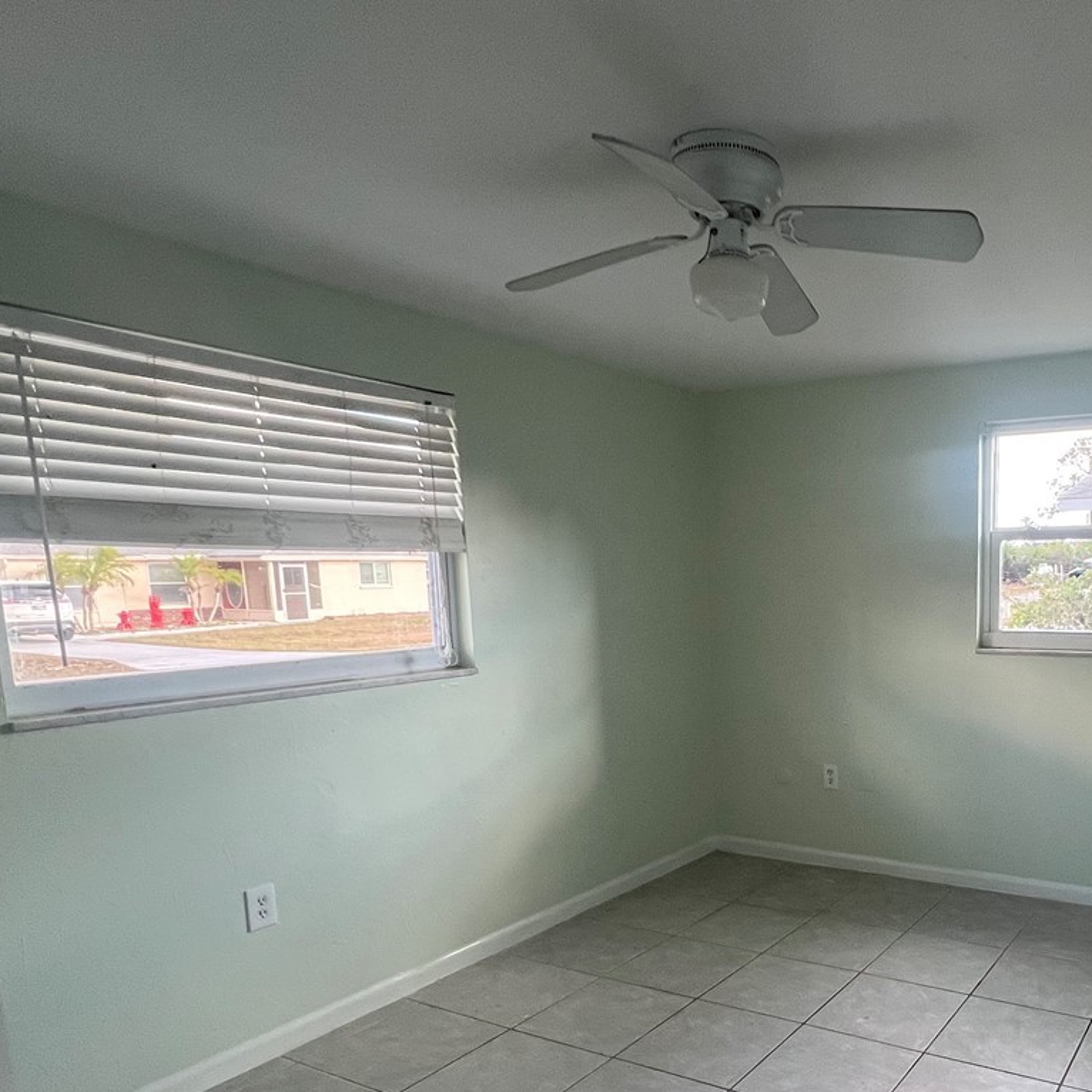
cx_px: 874
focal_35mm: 24
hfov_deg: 59.9
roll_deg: +0.5
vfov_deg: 63.7
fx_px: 857
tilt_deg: -9.4
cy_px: 707
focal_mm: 1.57
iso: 125
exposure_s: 1/99
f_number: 1.8
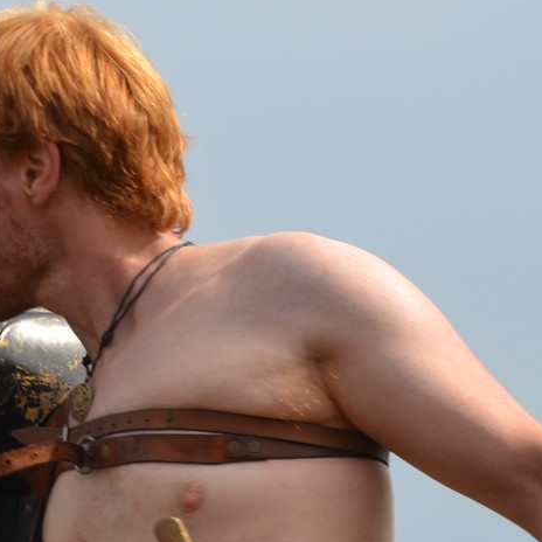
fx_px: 4313
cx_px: 112
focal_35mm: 243
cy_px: 491
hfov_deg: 7.2
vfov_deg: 7.2
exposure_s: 1/250
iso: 100
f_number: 8
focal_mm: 55
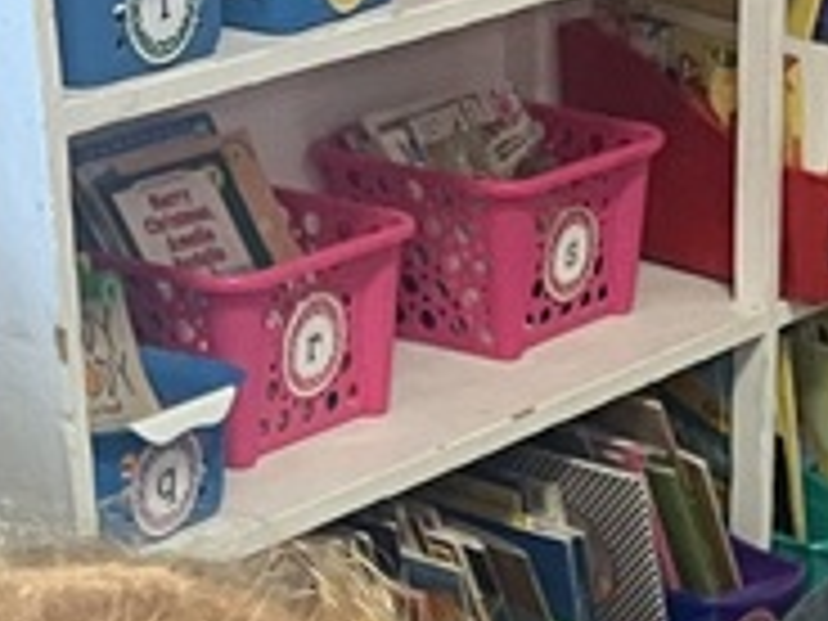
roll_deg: -1.5
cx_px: 788
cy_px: 1656
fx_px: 3468
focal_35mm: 145
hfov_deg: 13.5
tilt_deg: -36.2
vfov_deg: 8.9
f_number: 1.6
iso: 200
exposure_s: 1/60
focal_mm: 5.1
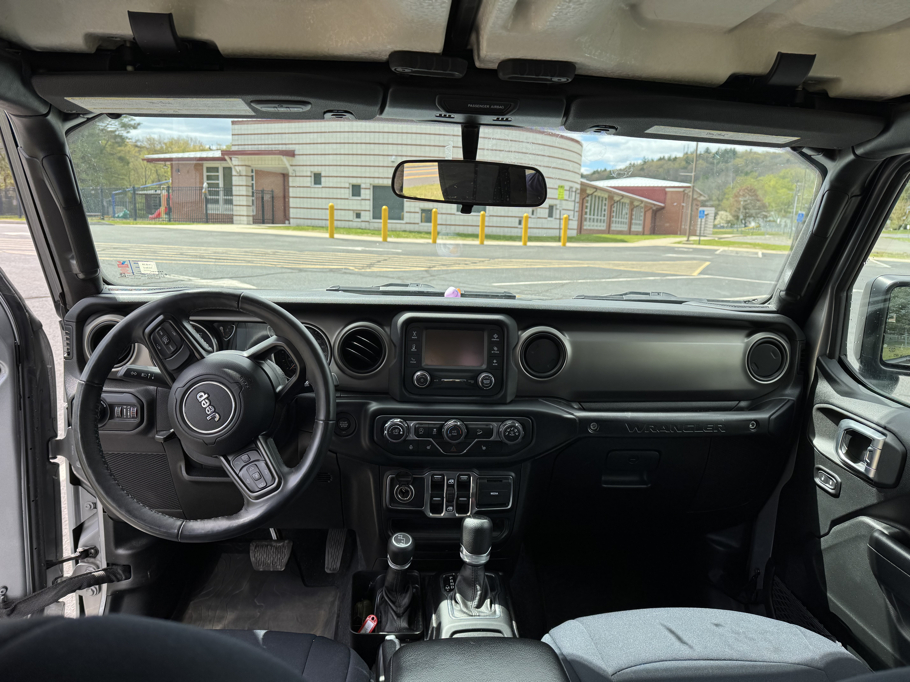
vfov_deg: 56.8
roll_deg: -1.8
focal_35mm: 24
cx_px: 455
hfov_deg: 71.6
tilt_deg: -10.3
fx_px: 631
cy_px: 341
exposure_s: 1/1042
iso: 80
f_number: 1.78
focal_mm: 6.76
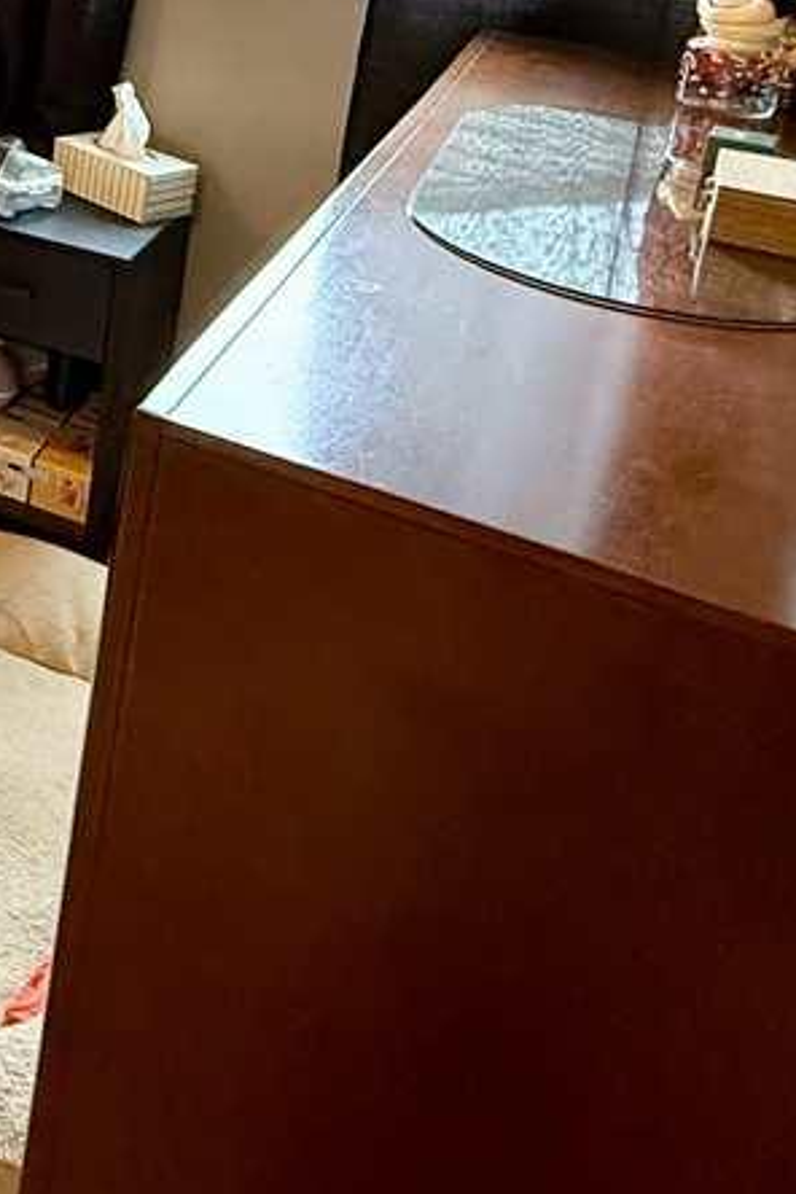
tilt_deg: -13.7
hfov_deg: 25.8
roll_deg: -2.7
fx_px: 1393
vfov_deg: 41.3
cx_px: -315
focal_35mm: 42
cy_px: 40
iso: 640
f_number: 2.2
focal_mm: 2.22
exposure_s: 1/60
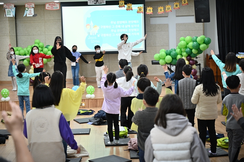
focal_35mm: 70
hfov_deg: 28.9
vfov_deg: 19.4
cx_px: 122
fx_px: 474
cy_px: 81
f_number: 2.8
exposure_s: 1/320
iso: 1600
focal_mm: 70
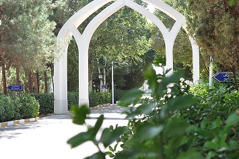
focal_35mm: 238
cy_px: 78
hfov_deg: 8.7
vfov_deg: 5.8
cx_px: 128
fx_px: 1577
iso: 200
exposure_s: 1/125
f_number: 7.1
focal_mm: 105
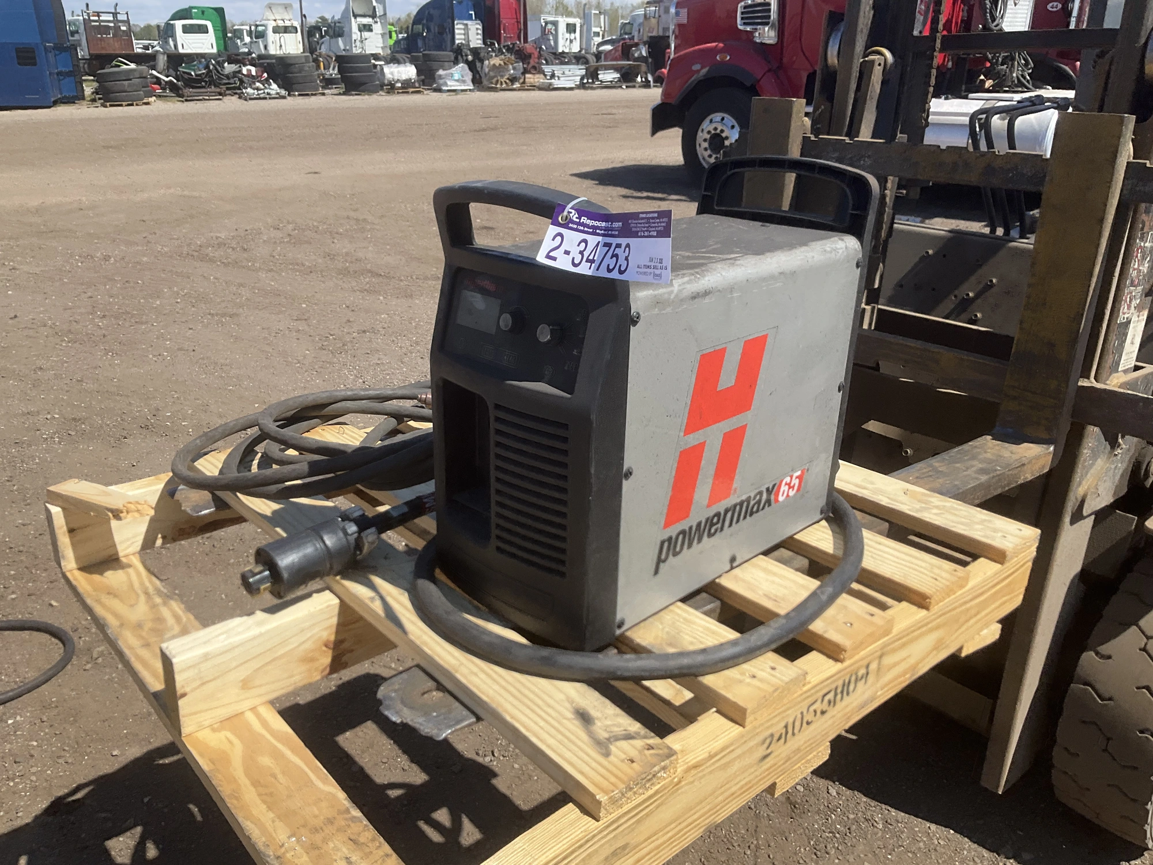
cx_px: 576
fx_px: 966
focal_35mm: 29
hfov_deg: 61.7
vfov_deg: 48.2
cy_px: 432
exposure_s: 1/1786
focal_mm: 3
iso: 25
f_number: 1.8
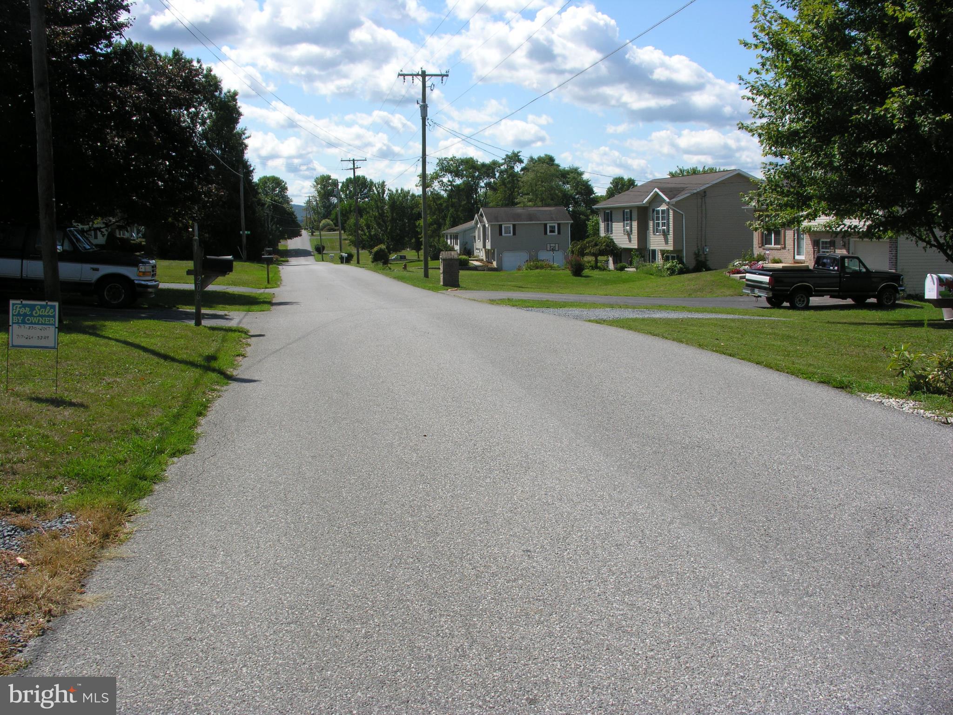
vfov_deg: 40.7
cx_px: 476
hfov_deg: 52.6
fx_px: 964
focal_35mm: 35
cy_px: 358
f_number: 6.3
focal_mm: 8.9
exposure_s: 1/314
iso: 50
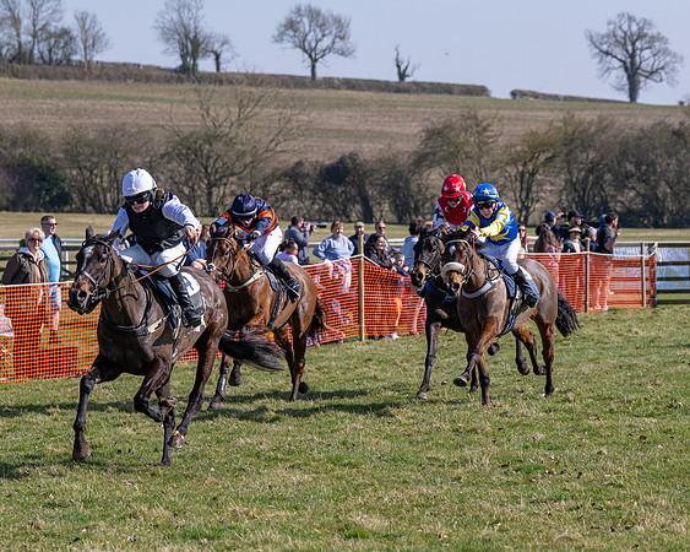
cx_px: 228
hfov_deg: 10.3
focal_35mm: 187
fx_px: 3817
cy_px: 316
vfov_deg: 8.3
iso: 200
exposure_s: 1/1600
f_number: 5
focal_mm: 115
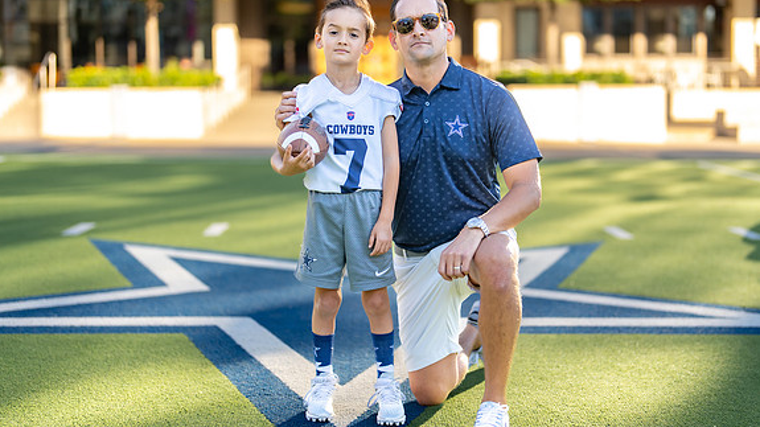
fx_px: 1289
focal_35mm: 64
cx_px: 420
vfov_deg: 18.8
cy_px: 202
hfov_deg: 32.8
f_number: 1.2
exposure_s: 1/1600
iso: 100
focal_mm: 50
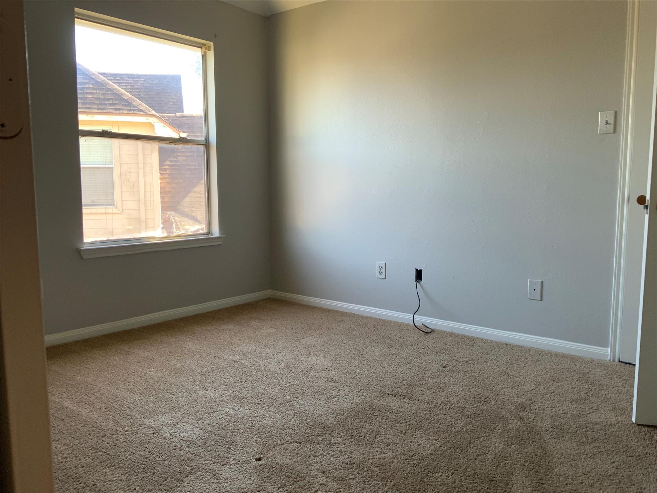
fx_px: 550
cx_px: 328
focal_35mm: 29
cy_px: 246
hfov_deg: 61.7
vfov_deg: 48.2
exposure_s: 1/60
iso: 40
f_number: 1.8
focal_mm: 3
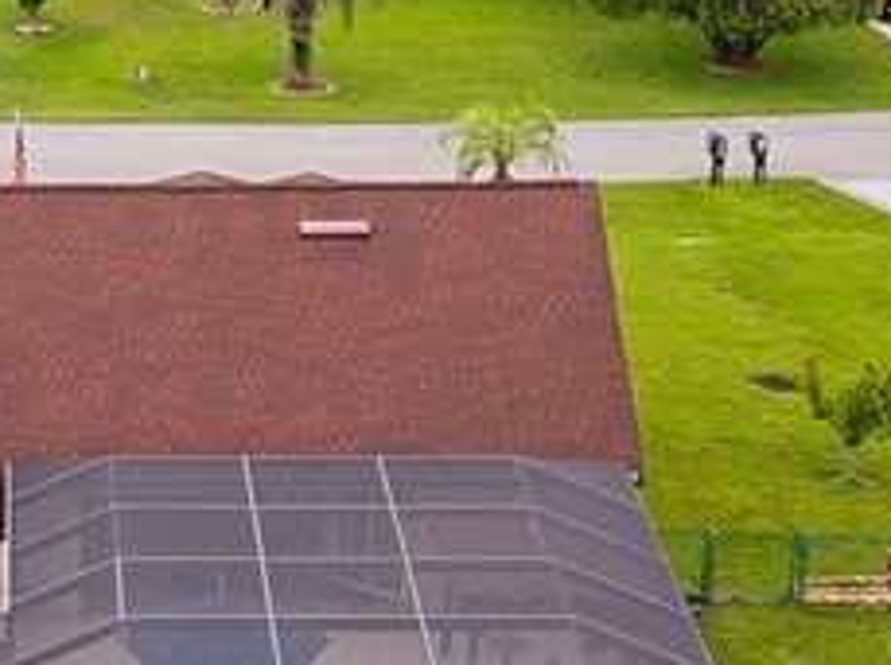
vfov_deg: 8.8
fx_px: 4317
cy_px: 327
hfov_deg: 11.7
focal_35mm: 168
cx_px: 109
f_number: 1.8
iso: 400
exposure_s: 1/1600
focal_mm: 8.67
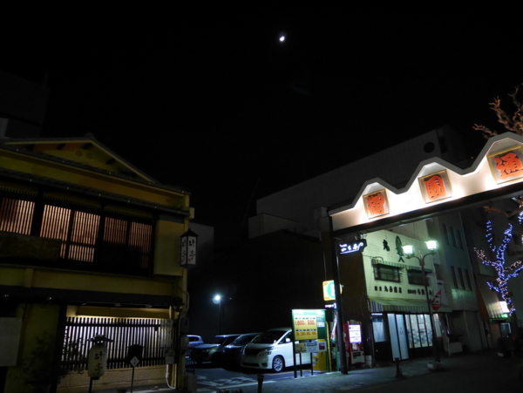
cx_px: 262
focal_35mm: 24
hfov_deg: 71.6
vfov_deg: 56.9
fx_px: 363
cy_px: 196
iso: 3200
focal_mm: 12
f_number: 3.5
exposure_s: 1/50
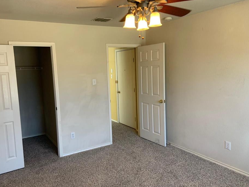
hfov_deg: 61.5
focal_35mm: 29
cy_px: 92
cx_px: 114
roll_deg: +2.5
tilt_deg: -6.7
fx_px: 209
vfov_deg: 48.2
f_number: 1.8
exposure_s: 1/60
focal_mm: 4.25
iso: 160
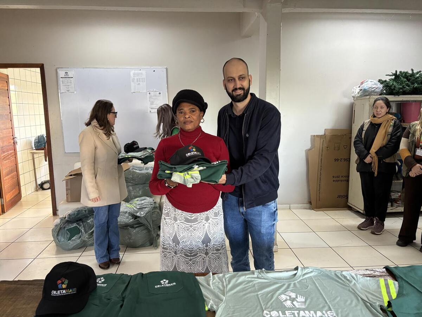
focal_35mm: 26
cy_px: 158
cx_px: 211
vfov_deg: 53.1
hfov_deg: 67.3
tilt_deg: -8.5
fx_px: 317
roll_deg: +0.7
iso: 250
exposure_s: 1/60
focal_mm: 5.96
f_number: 1.6
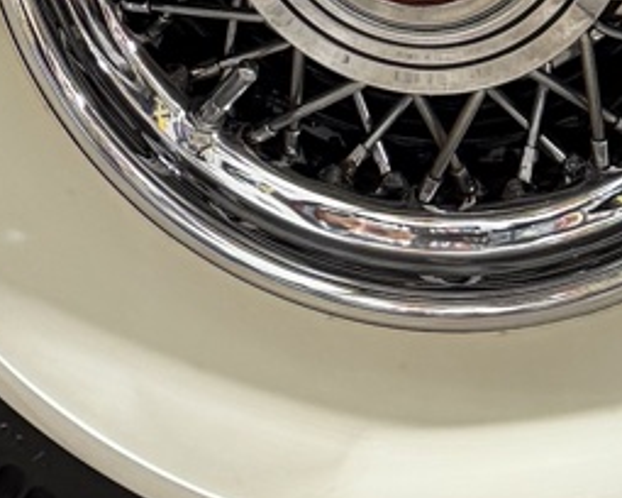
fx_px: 2982
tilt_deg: -3.2
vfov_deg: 8.5
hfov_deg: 11.8
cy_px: -823
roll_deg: +0.5
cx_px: -27
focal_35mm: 162
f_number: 1.78
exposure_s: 1/60
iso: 200
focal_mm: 6.76
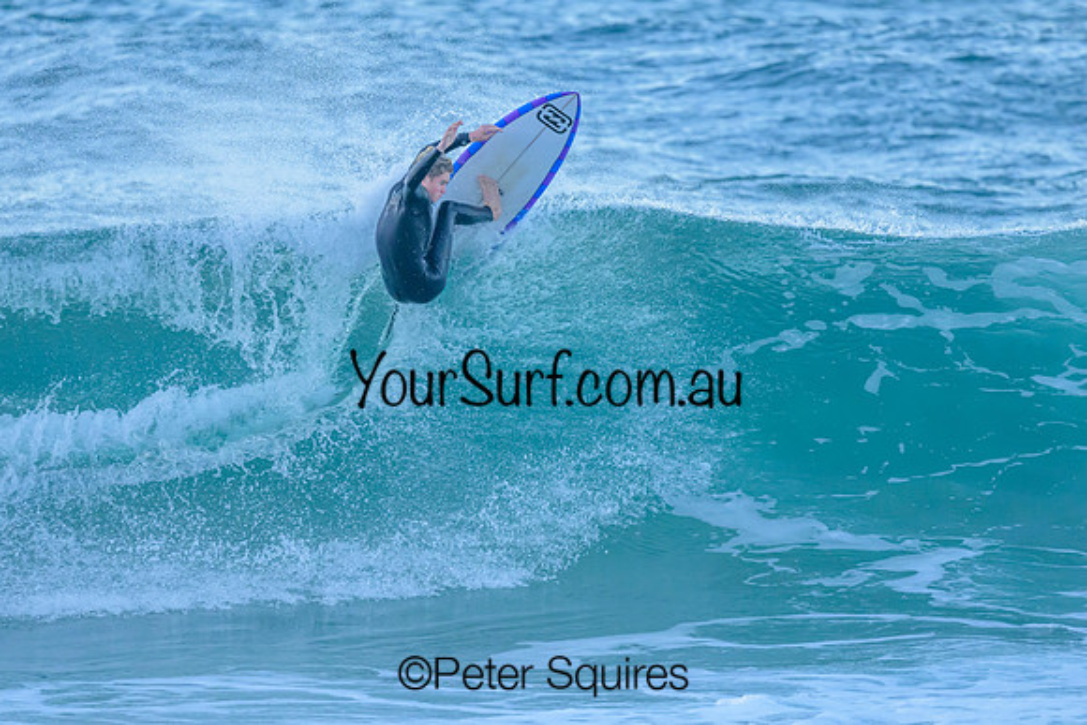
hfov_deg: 2.2
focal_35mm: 953
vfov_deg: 1.4
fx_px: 28771
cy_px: 350
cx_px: 476
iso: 2500
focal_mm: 800
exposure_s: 1/1600
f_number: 6.3
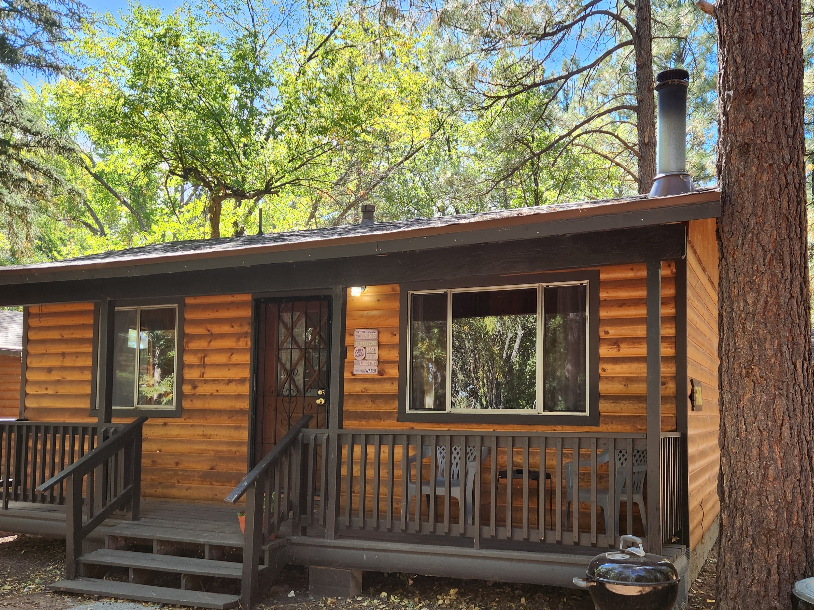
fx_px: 752
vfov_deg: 43.8
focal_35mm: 32
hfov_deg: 56.7
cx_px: 442
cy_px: 378
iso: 25
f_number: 1.8
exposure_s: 1/180
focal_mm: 5.4
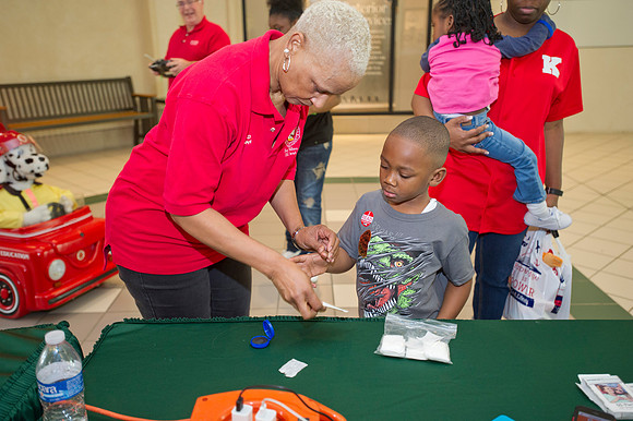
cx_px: 316
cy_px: 210
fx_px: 562
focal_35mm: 32
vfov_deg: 41.1
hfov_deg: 58.7
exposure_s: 1/160
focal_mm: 32
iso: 1250
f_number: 2.8
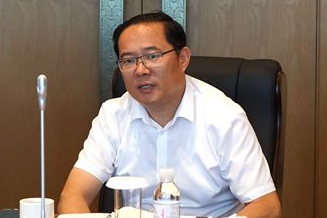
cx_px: 157
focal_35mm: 78
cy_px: 116
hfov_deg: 26.0
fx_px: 708
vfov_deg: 17.5
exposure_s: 1/400
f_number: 4
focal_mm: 51
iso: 5000
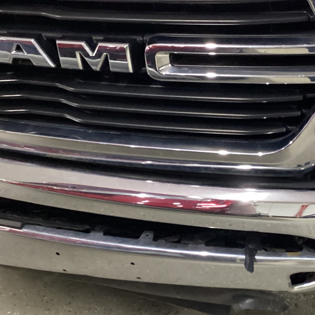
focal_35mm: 67
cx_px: 247
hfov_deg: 25.3
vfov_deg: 25.6
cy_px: 196
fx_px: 690
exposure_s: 1/30
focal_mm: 3.3
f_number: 2.4
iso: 500
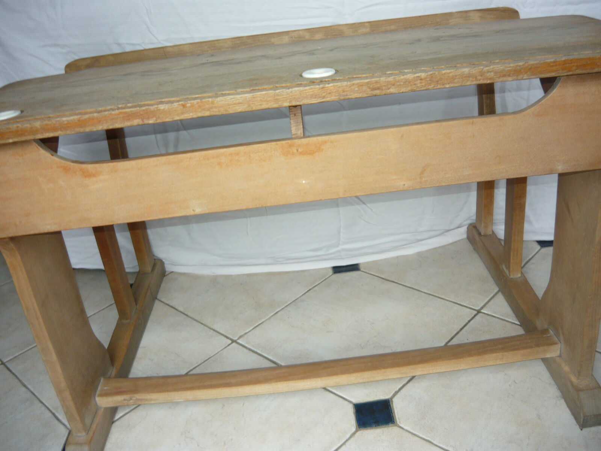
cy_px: 226
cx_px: 300
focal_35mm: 33
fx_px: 573
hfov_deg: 55.4
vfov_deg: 42.9
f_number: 2.8
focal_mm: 5.5
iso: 100
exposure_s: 1/30
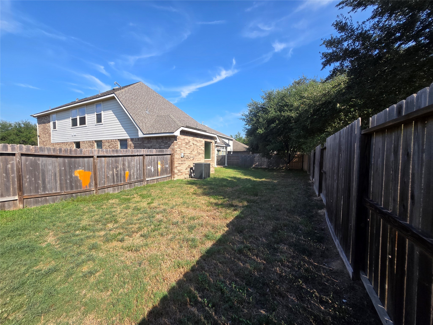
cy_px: 162
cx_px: 216
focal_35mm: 13
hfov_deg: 106.2
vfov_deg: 89.9
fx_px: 163
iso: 25
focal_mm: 1.7
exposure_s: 1/636
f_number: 2.2
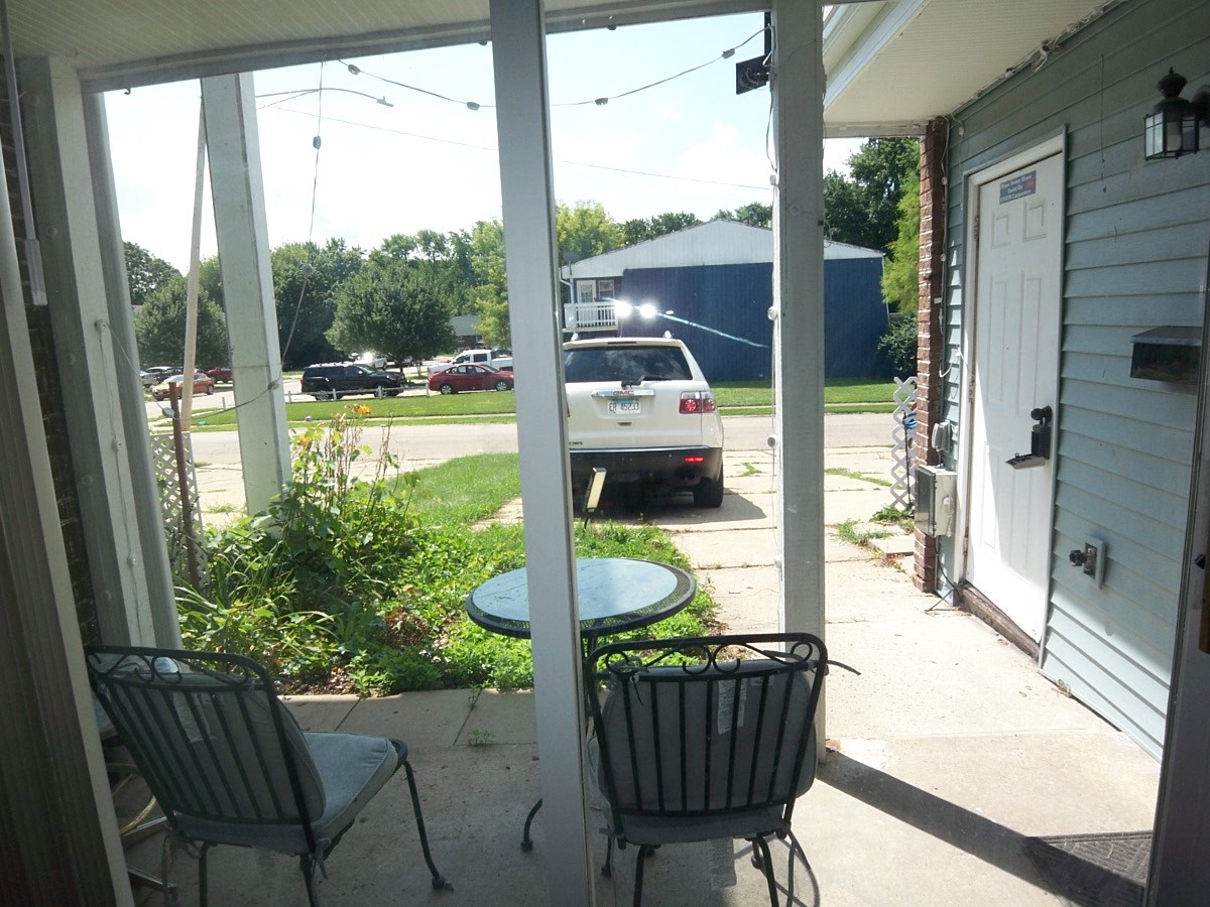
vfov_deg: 58.9
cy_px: 454
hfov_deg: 73.9
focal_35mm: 23
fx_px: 804
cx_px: 605
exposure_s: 1/125
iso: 50
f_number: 5.6
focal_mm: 3.8
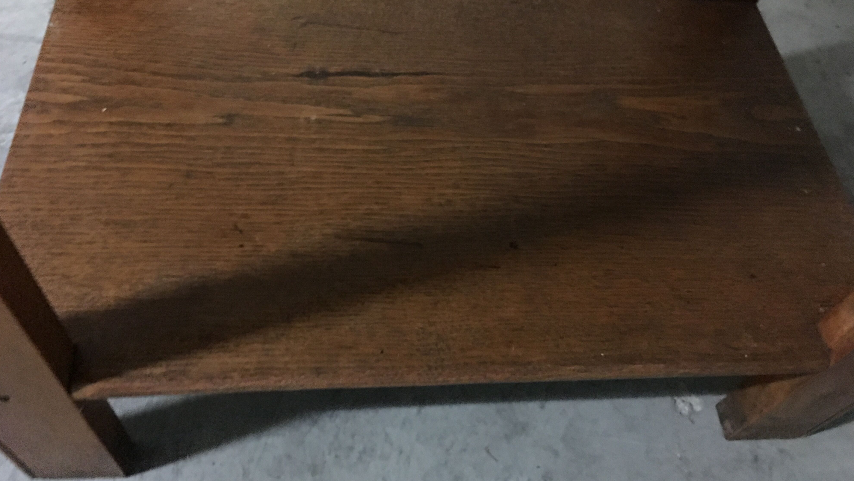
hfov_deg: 61.0
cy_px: 218
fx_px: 725
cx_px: 426
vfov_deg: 36.6
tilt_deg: -54.9
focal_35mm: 32
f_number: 2.2
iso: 160
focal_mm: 4.15
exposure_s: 1/4
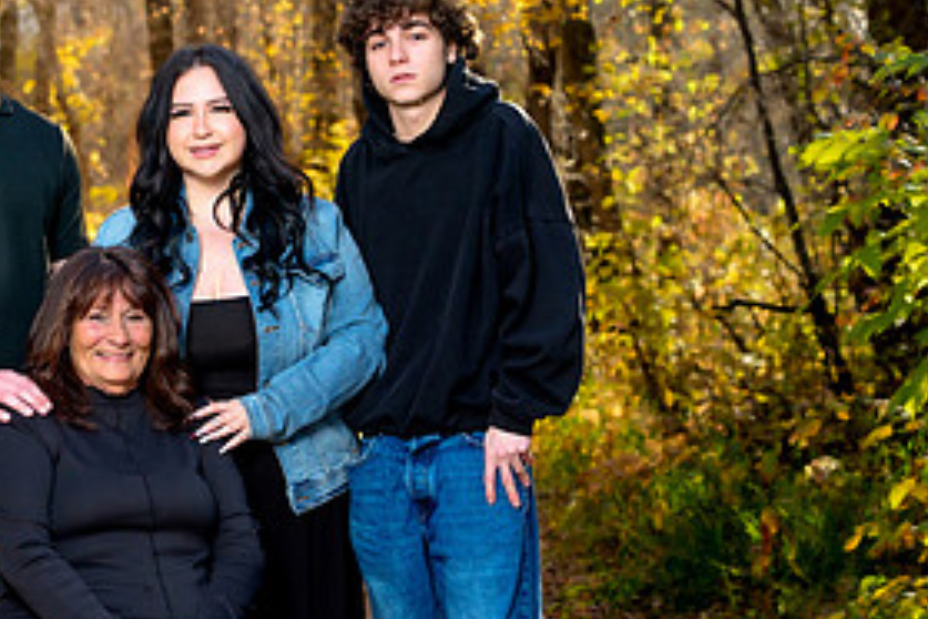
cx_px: 67
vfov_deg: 13.1
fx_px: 2681
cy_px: 454
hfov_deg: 19.2
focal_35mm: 104
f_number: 4
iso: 640
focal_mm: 50
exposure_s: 1/160
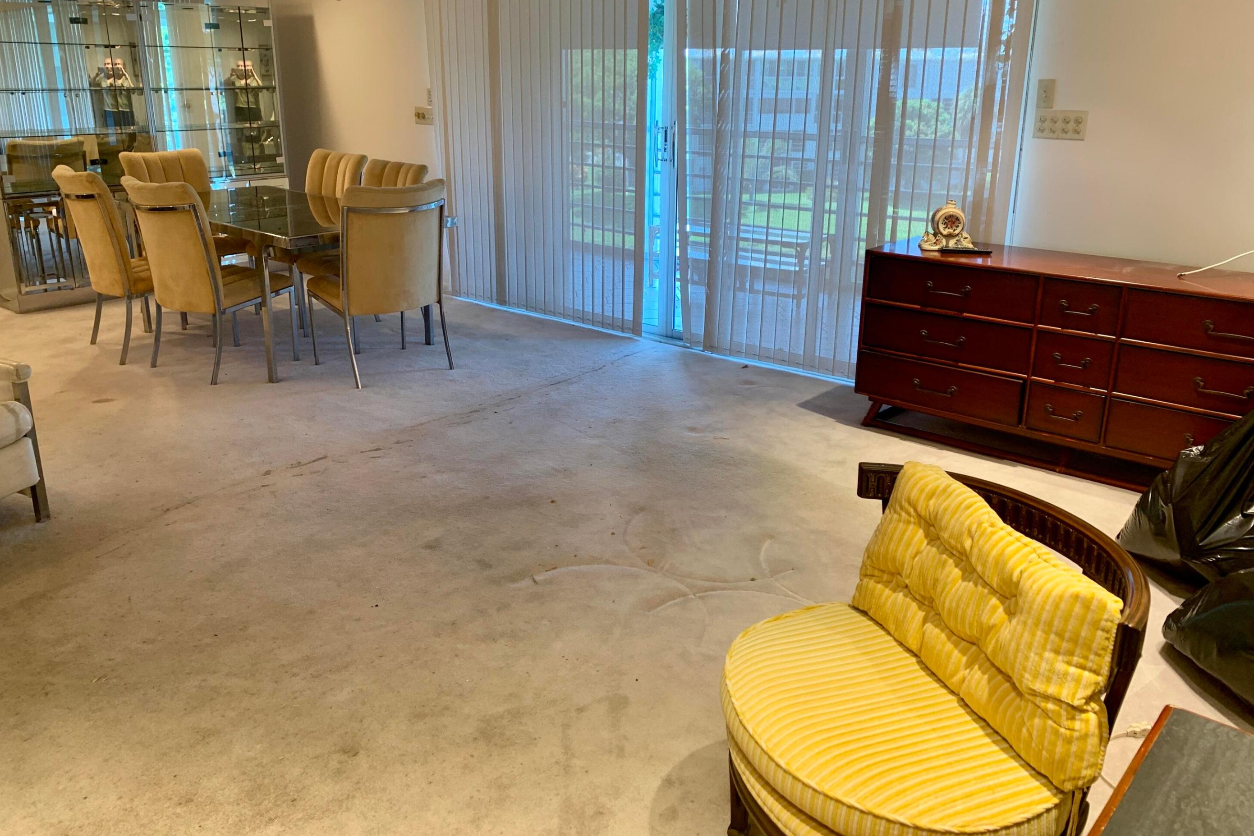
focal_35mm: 28
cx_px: 620
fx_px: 975
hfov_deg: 65.5
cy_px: 353
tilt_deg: -15.6
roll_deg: -0.6
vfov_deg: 46.2
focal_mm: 4.25
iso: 64
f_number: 1.8
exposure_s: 1/60
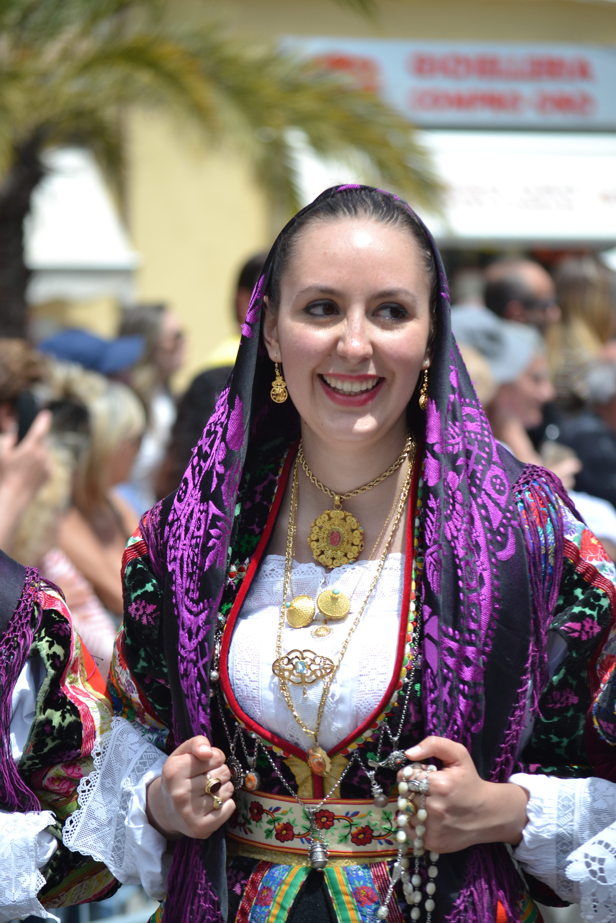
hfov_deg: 8.3
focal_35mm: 165
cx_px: 308
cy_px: 462
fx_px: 4235
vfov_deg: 12.5
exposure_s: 1/500
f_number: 4.5
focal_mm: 110
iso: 100
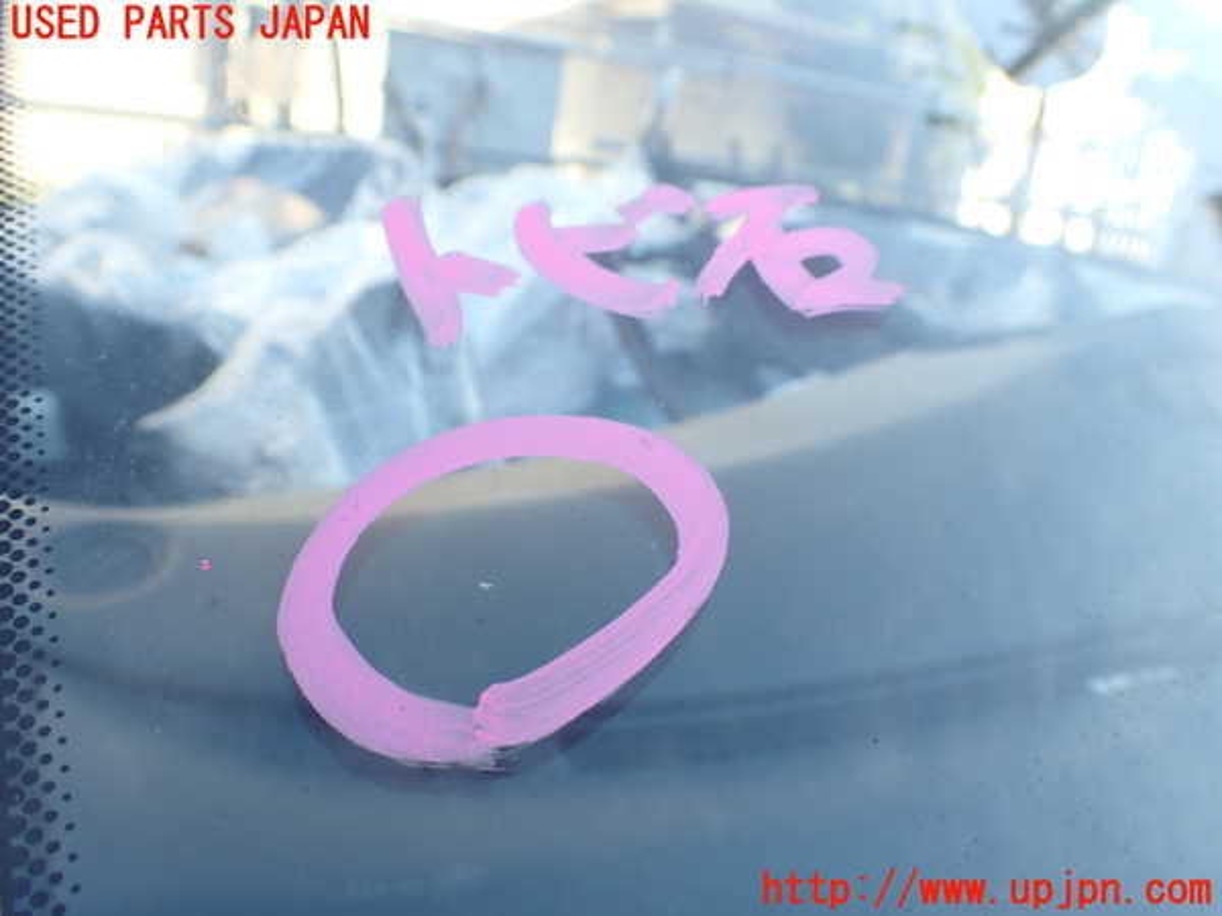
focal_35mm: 30
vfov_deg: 46.8
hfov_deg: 60.0
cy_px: 458
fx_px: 1059
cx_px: 611
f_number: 3.2
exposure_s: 1/125
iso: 100
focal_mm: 5.4
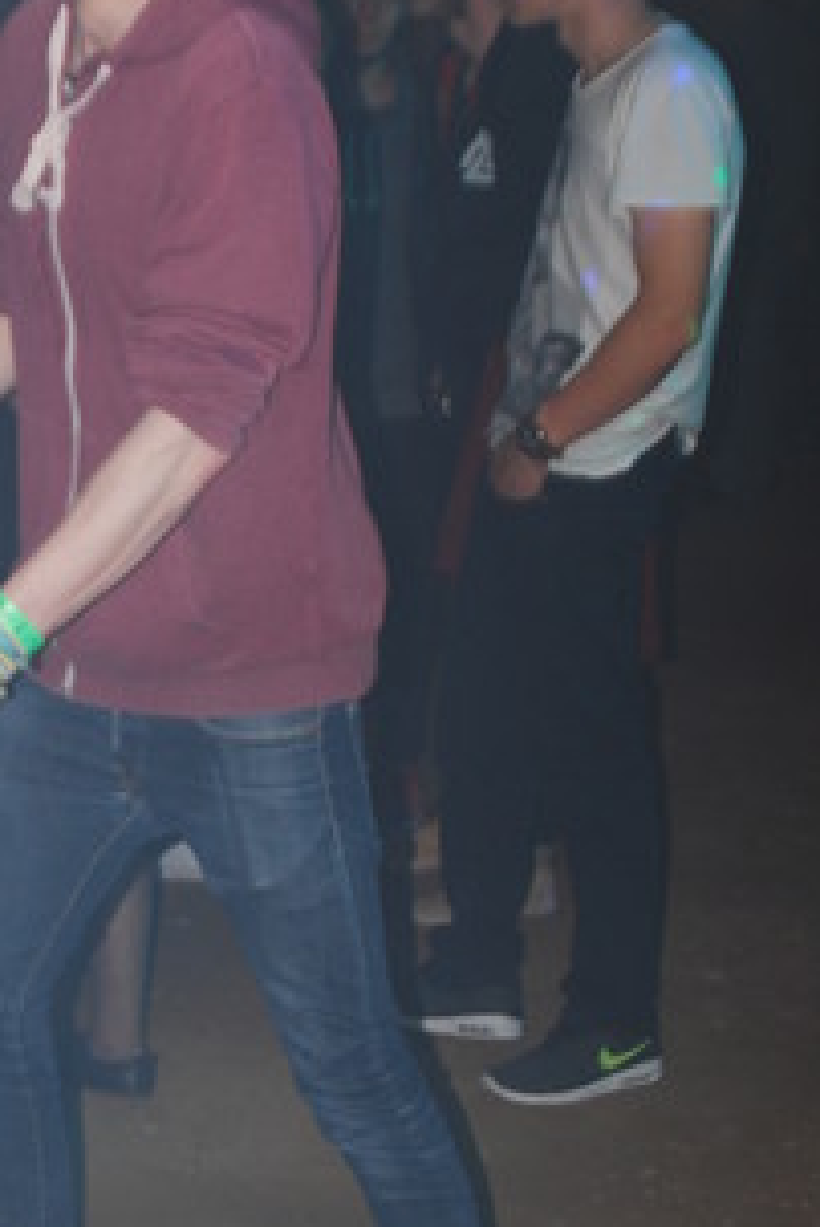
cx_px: -69
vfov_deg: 21.9
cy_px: 681
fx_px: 3170
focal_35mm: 93
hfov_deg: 14.4
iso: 200
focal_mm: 28
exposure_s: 1/60
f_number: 4
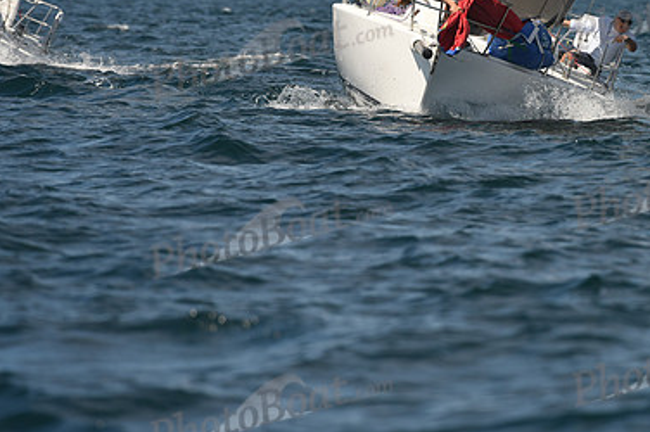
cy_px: 120
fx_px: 11148
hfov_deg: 3.3
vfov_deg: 2.2
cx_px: 484
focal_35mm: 618
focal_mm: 400
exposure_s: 1/1000
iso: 250
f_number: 6.3
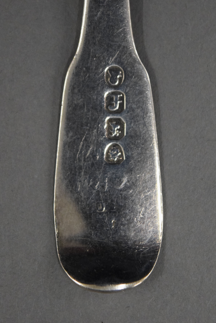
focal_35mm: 82
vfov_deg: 24.6
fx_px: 742
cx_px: 108
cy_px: 162
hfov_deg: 16.6
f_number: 5.6
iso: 3200
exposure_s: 1/125
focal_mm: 55
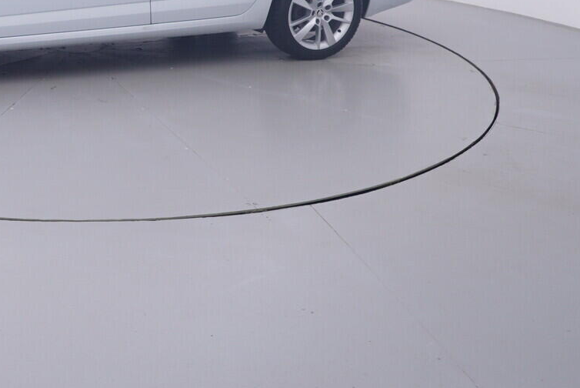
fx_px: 693
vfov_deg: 30.3
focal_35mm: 43
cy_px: 64
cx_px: 57
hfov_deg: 41.8
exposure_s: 1/80
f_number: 5
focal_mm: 15
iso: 200
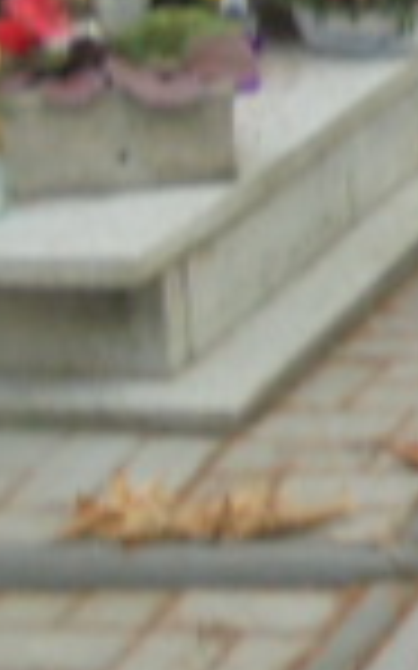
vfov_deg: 17.1
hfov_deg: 8.9
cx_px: 1276
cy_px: -72
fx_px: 2153
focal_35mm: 118
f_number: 3.5
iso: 100
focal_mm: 4.6
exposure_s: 1/100
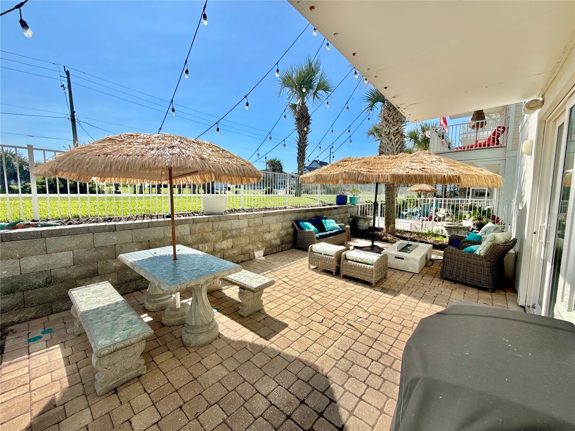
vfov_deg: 85.7
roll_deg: -0.6
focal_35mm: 14
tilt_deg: -4.9
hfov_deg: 102.1
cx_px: 288
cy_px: 216
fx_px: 233
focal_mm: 2.22
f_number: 2.2
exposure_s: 1/2410
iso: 50
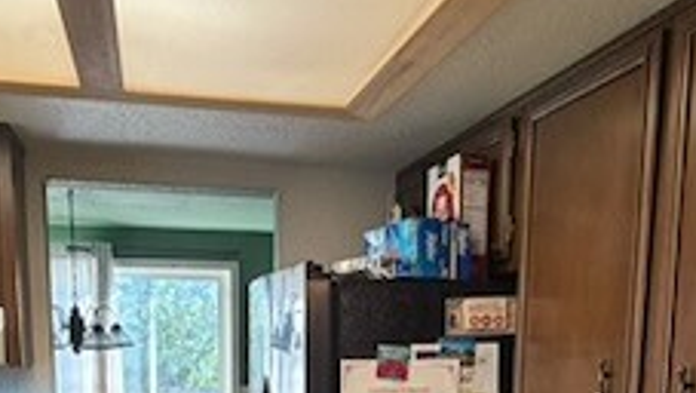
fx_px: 794
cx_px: 343
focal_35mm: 43
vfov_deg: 25.3
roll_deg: +0.1
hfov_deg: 47.3
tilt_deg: -8.5
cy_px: 457
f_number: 2.2
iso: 250
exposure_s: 1/60
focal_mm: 2.22
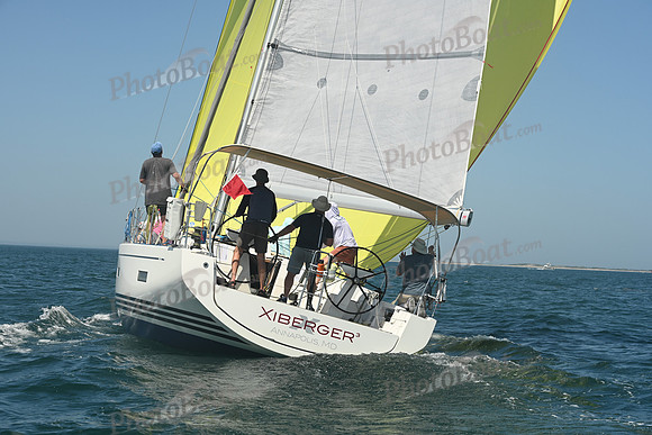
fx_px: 1268
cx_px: 326
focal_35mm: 70
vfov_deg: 19.5
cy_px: 218
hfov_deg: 28.8
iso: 320
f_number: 9
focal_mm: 70
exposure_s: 1/1000
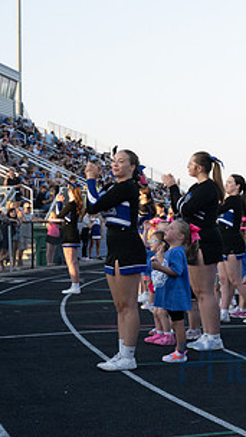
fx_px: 997
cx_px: 388
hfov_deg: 13.2
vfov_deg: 24.7
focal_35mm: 86
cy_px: 245
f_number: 8
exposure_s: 1/1000
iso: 2500
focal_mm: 43
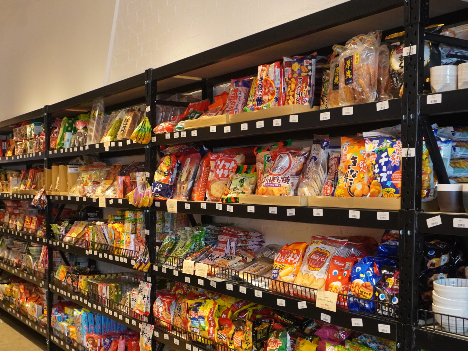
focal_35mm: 47
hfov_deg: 40.6
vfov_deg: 30.9
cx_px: 224
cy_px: 222
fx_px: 632
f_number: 4
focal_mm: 21
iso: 2500
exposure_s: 1/160
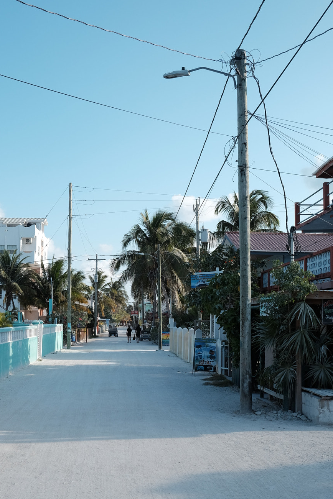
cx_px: 129
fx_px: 597
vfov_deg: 45.2
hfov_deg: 31.1
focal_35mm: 43
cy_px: 302
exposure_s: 1/210
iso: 200
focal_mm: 23
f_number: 8
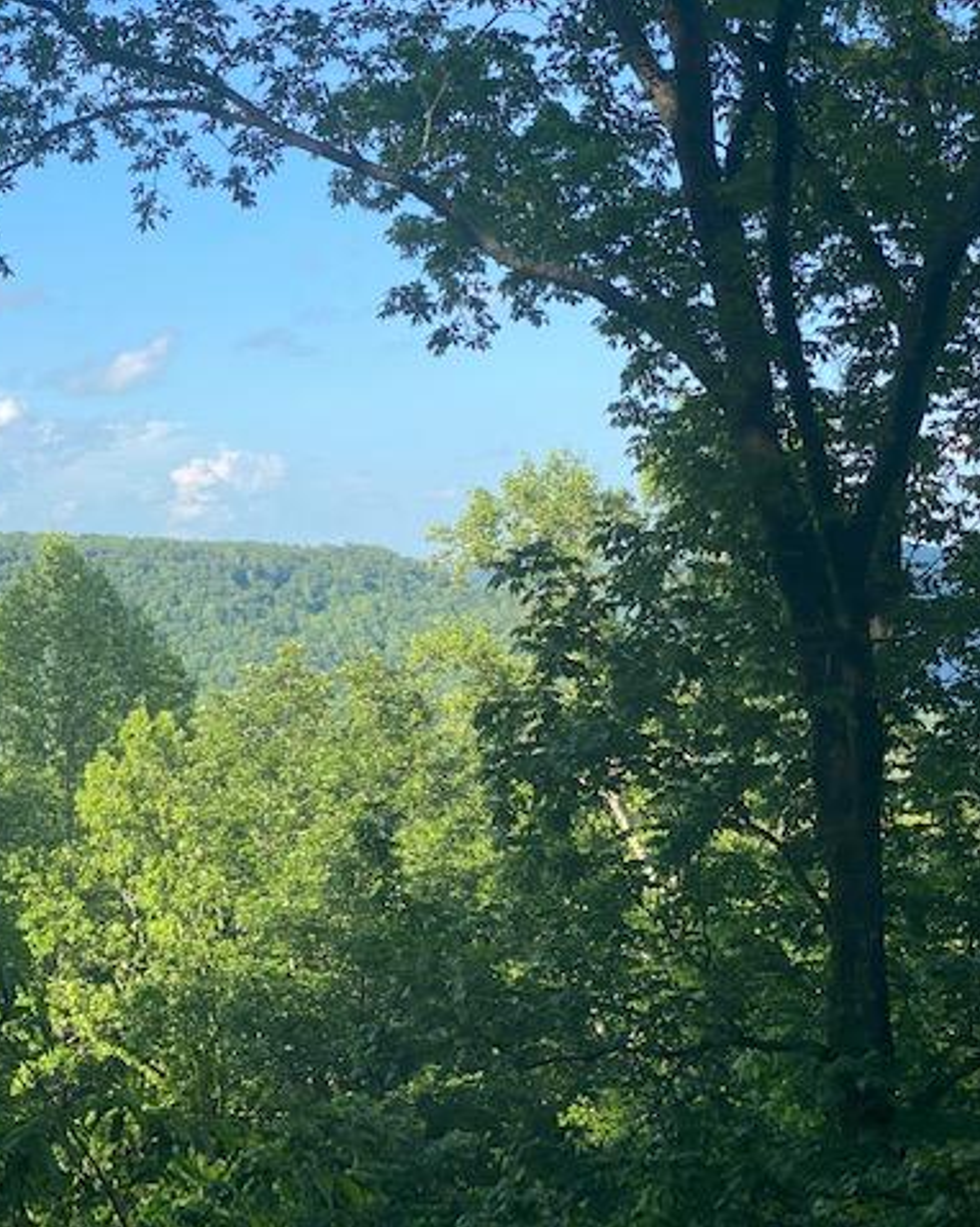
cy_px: 614
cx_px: 290
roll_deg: +0.3
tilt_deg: -0.4
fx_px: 2467
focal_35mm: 68
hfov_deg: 22.3
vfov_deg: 27.9
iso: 20
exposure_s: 1/615
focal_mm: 6
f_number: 2
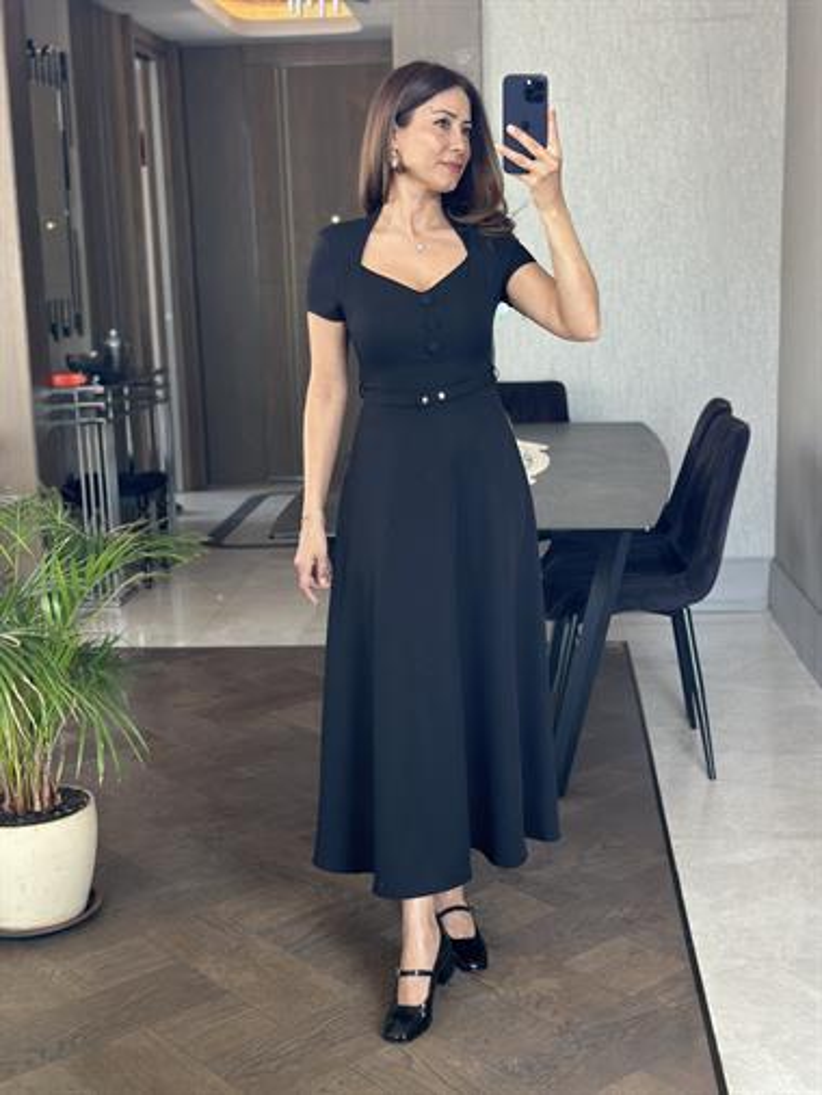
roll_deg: +1.6
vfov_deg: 39.6
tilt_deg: -21.2
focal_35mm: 48
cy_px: 548
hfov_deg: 30.3
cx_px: 411
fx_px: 1518
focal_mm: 6.86
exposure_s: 1/65
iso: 125
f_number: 1.78
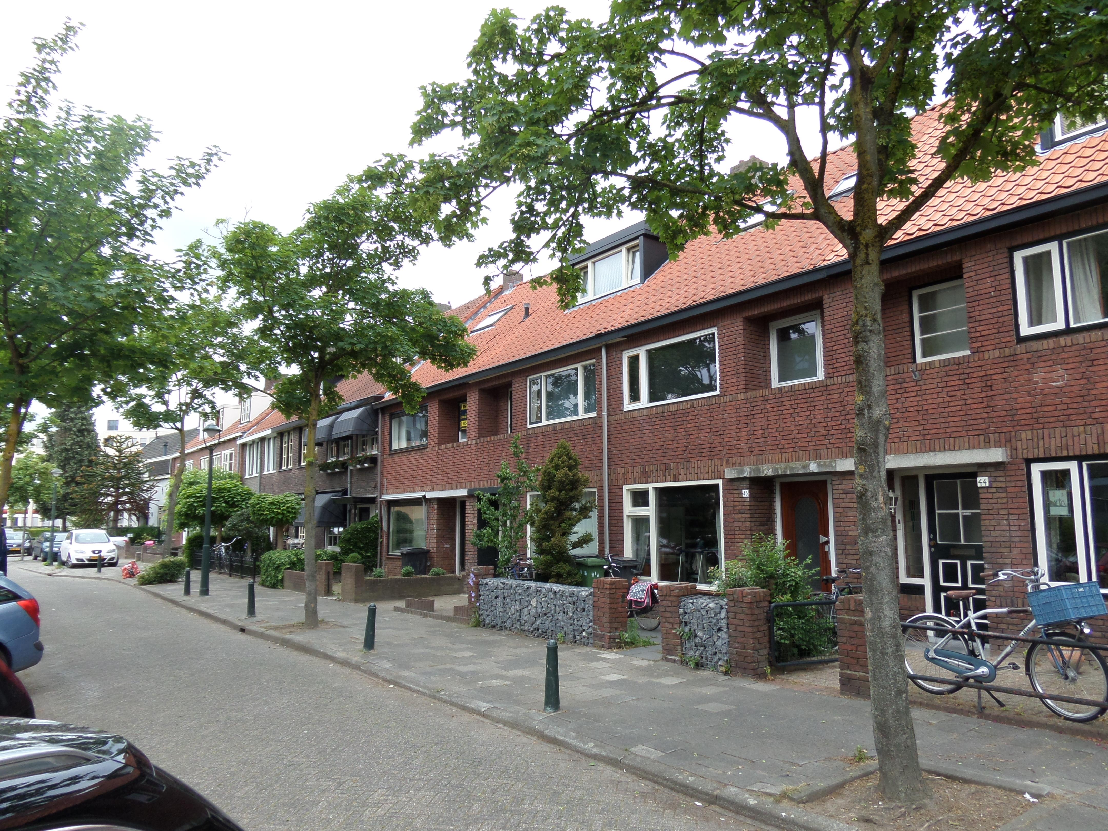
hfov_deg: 71.6
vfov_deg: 56.8
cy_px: 416
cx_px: 554
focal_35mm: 24
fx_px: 768
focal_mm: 4
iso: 80
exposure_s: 1/250
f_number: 3.2
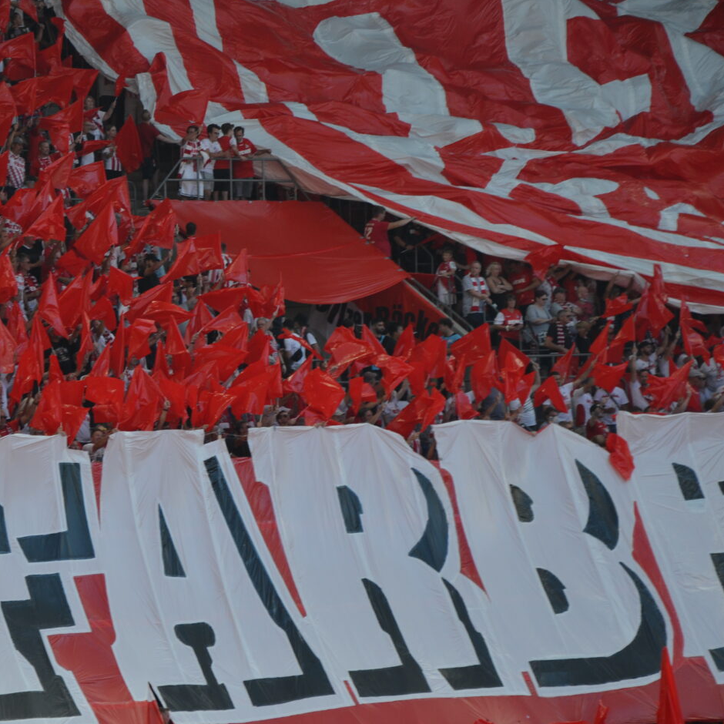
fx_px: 4614
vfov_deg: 9.0
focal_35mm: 195
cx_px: 135
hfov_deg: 9.0
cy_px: 374
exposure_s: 1/500
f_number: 5.6
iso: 400
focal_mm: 90
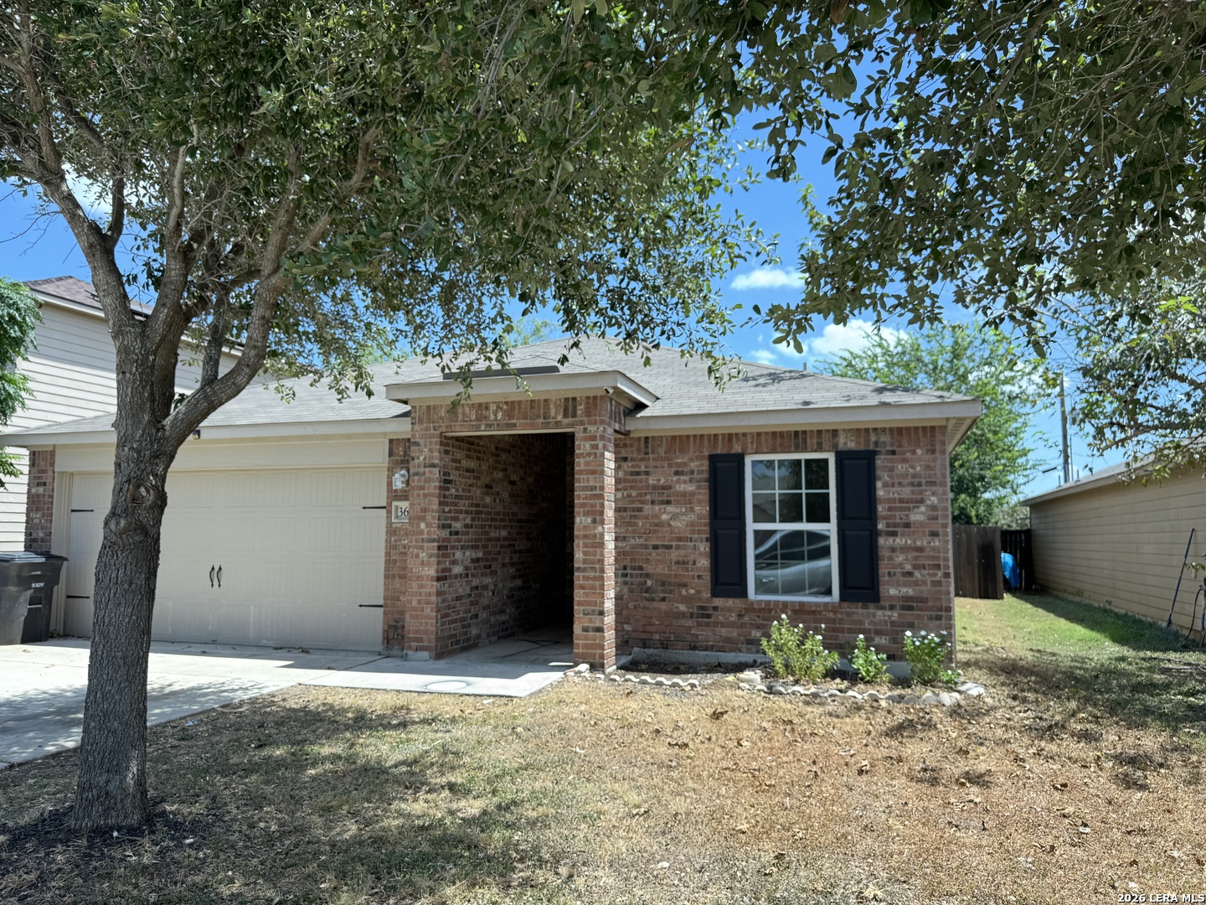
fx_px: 836
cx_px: 603
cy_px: 452
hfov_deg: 71.6
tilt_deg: +5.0
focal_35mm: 24
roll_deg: +0.1
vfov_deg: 56.8
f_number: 1.78
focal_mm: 6.76
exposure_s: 1/474
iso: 80
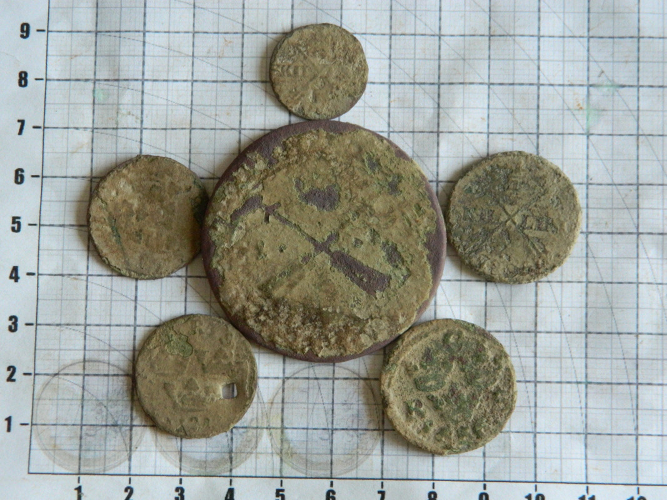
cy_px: 250
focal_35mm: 84
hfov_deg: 23.3
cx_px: 334
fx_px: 1618
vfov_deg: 17.6
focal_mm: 15.1
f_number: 4.2
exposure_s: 1/8
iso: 400
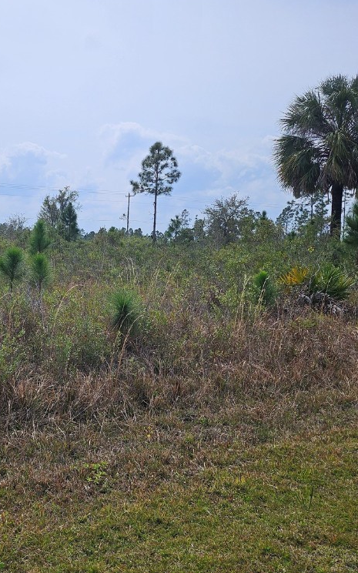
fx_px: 546
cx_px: 75
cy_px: 288
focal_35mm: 35
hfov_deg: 35.2
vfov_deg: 55.3
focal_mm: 5
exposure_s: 1/7771
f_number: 1.8
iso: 50
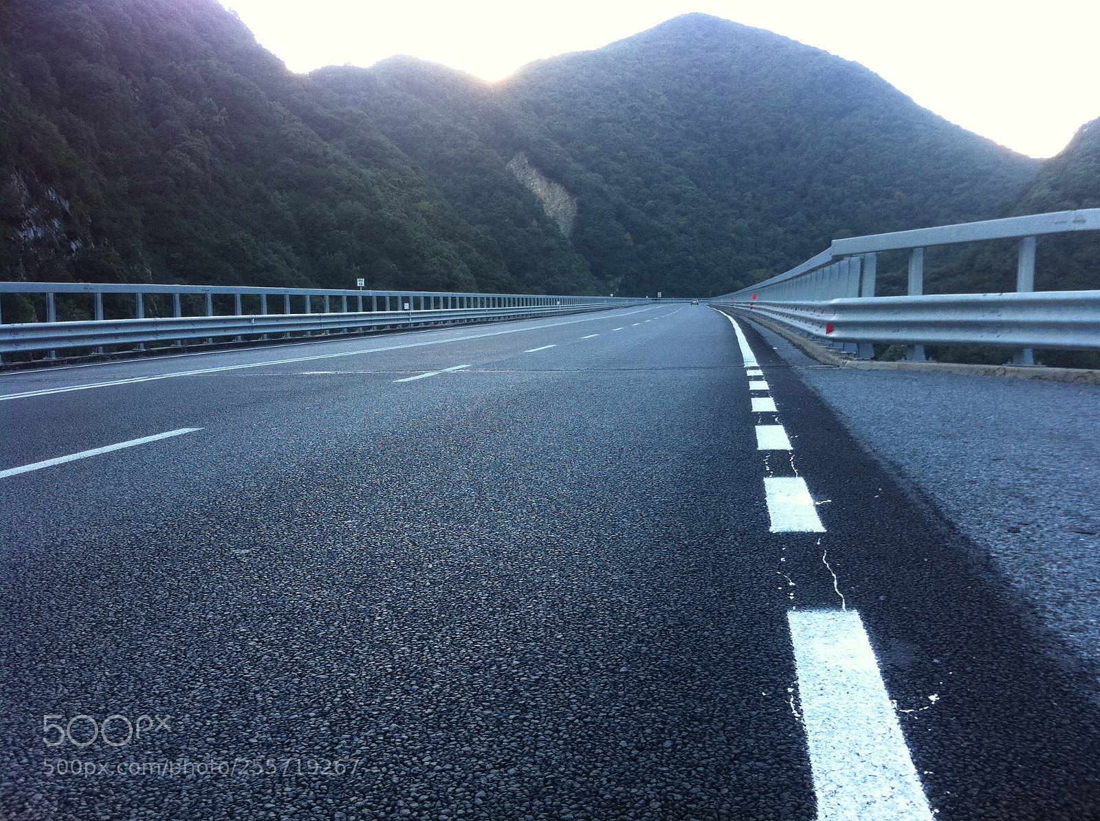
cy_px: 410
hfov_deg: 52.7
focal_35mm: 35
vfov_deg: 40.6
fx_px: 1111
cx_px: 550
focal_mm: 3.85
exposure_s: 1/60
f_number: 2.8
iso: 80
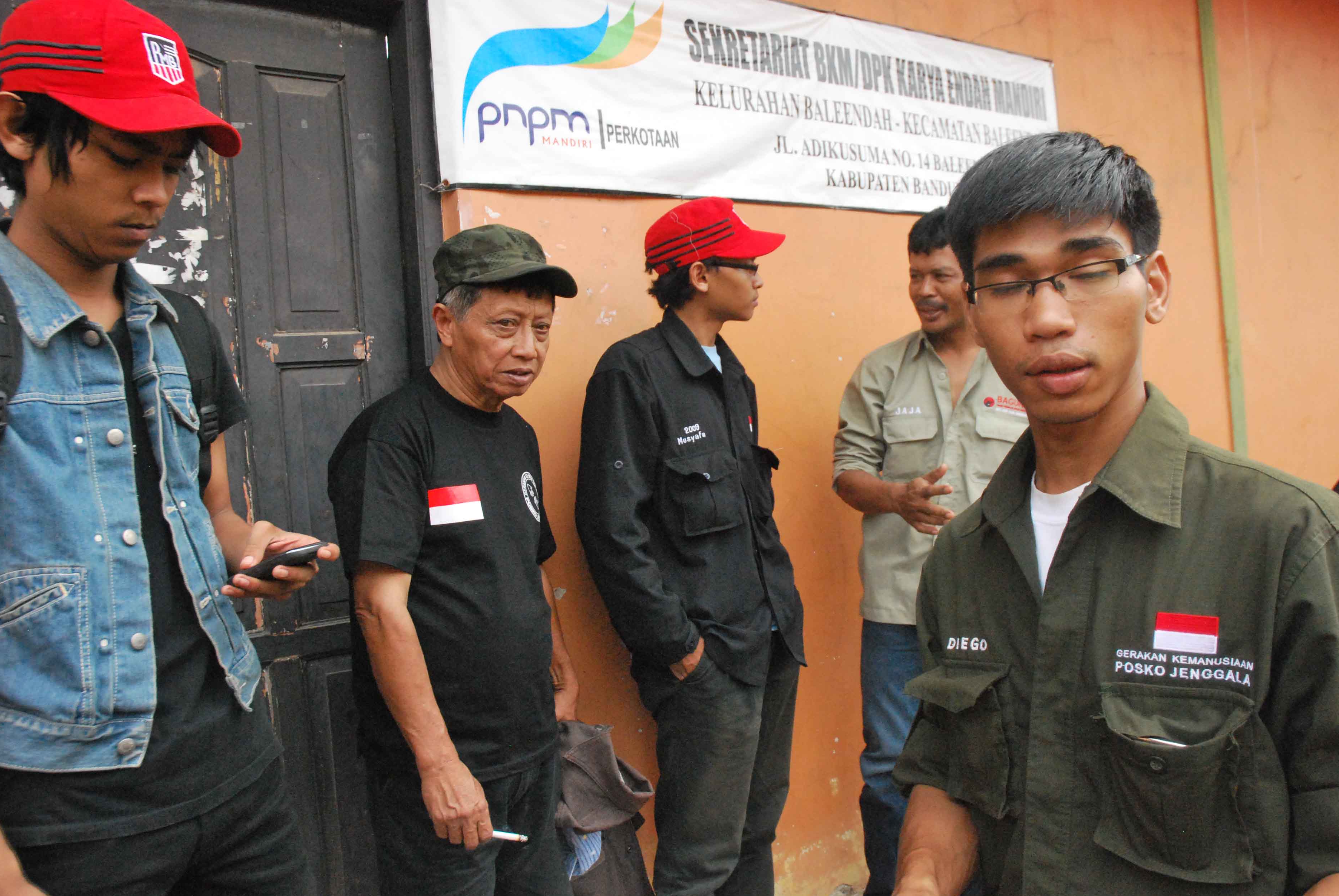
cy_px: 447
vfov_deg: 46.5
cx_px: 676
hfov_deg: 65.4
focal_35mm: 28
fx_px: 1043
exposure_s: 1/500
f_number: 8
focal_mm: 18
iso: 1600
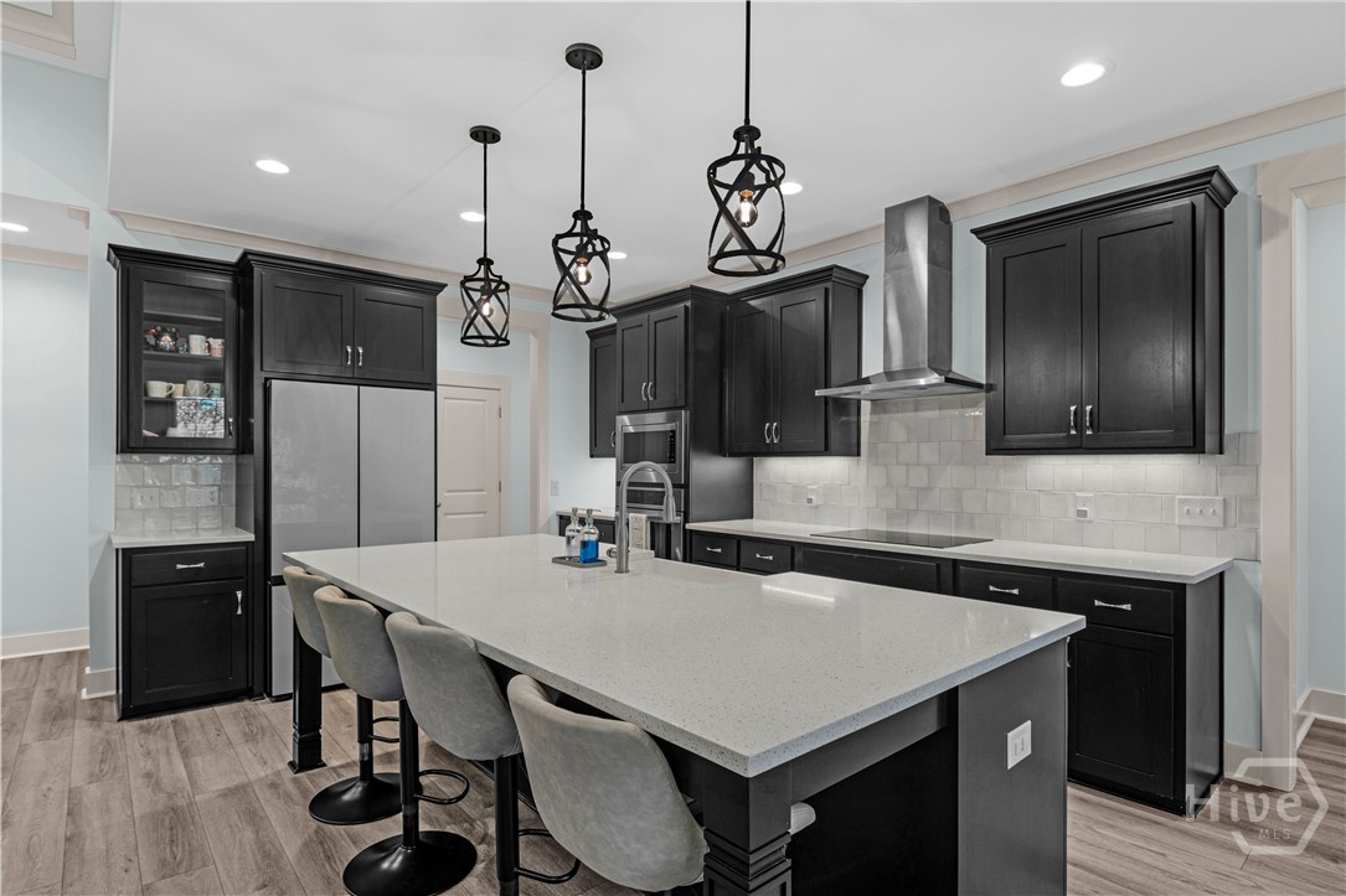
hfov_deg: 95.0
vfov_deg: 72.0
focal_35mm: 16
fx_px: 617
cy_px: 448
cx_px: 673
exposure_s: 1/2
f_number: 7.1
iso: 100
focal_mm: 11
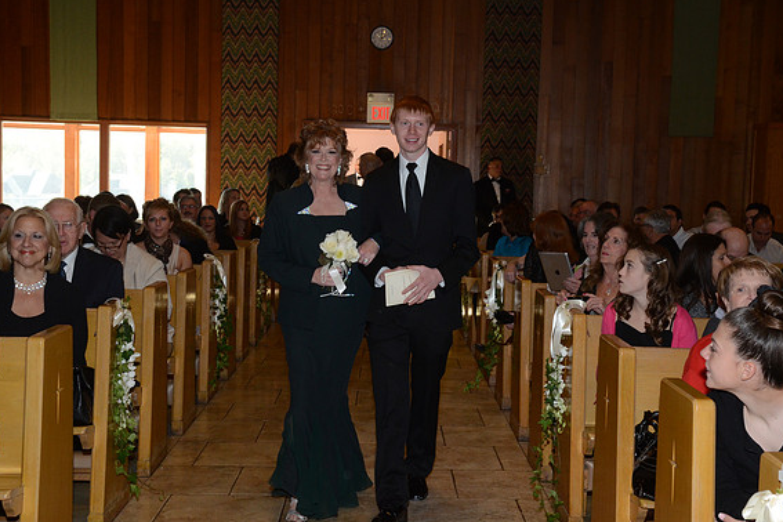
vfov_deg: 27.5
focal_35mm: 49
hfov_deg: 40.3
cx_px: 395
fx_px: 1066
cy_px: 258
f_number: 9
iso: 1250
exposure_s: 1/50
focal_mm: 32
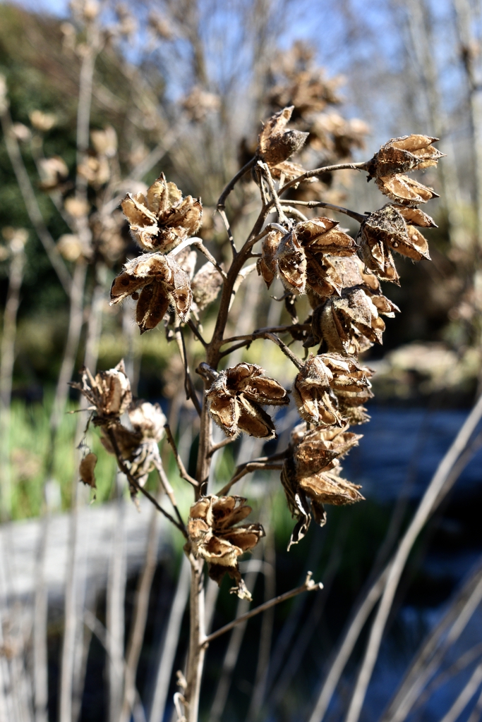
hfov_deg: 20.2
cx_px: 241
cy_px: 361
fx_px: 1355
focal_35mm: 68
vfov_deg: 29.9
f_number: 8
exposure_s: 1/250
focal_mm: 45
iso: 220
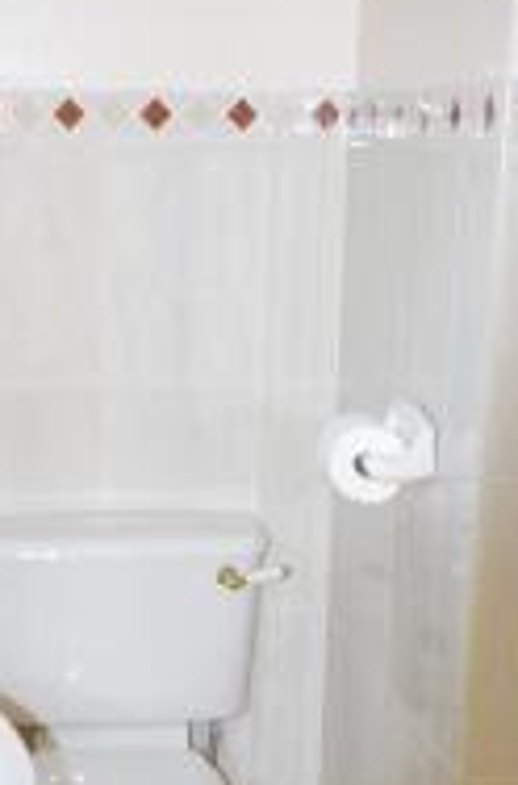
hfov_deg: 18.6
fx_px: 1565
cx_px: 119
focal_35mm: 72
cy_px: 582
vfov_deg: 27.8
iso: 400
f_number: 4
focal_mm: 21.25
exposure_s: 1/80
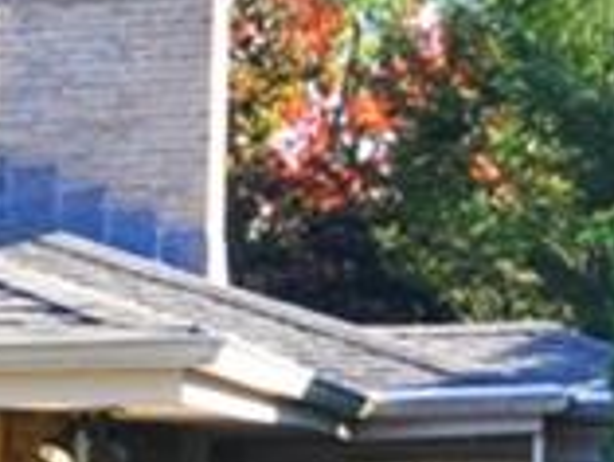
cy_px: 758
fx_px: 3337
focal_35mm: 188
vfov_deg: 7.7
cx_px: -907
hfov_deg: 9.3
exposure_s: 1/400
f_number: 7.1
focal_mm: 20
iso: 1250
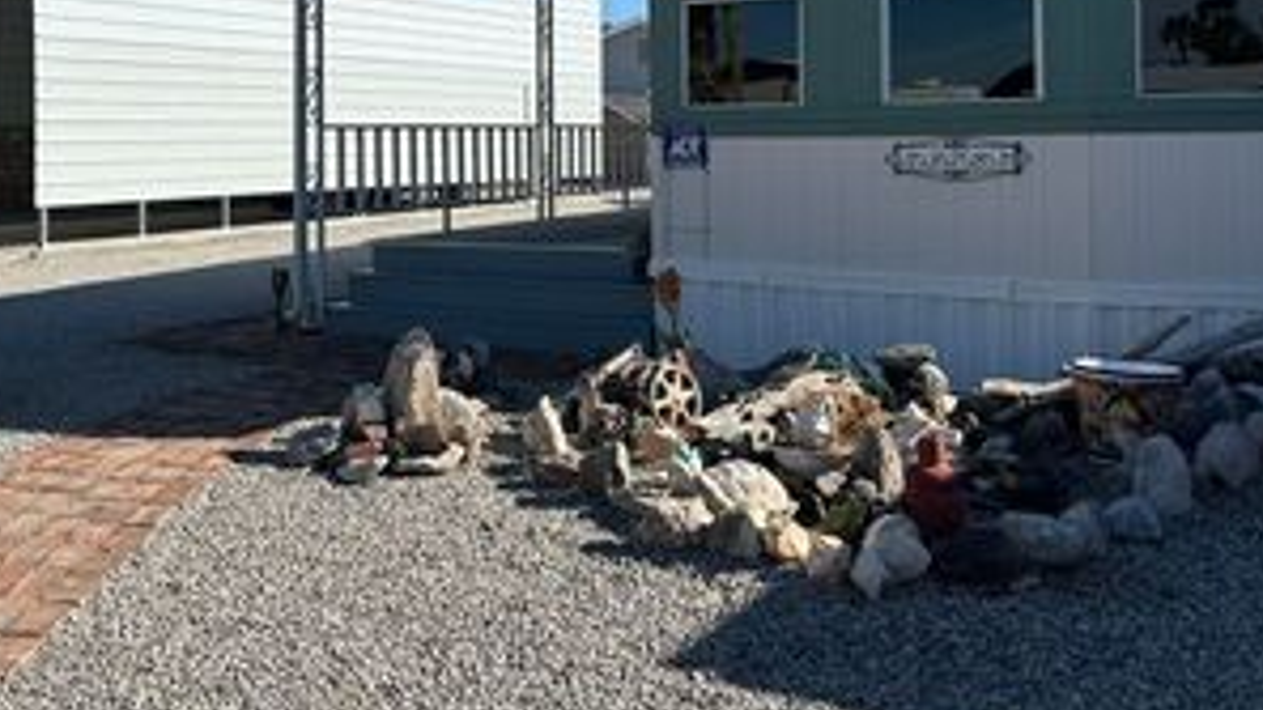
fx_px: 1473
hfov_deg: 45.4
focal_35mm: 44
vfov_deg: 26.5
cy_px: 121
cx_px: 383
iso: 80
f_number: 1.78
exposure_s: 1/5263
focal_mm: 6.86
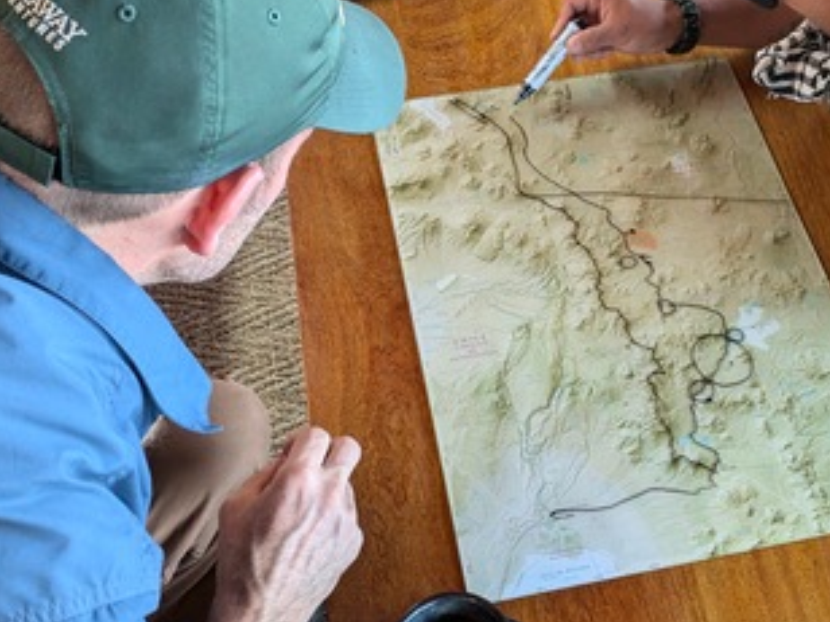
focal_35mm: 52
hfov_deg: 36.5
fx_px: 1247
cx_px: 544
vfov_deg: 28.0
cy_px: 302
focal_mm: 5.43
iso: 171
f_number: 1.89
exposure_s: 1/100
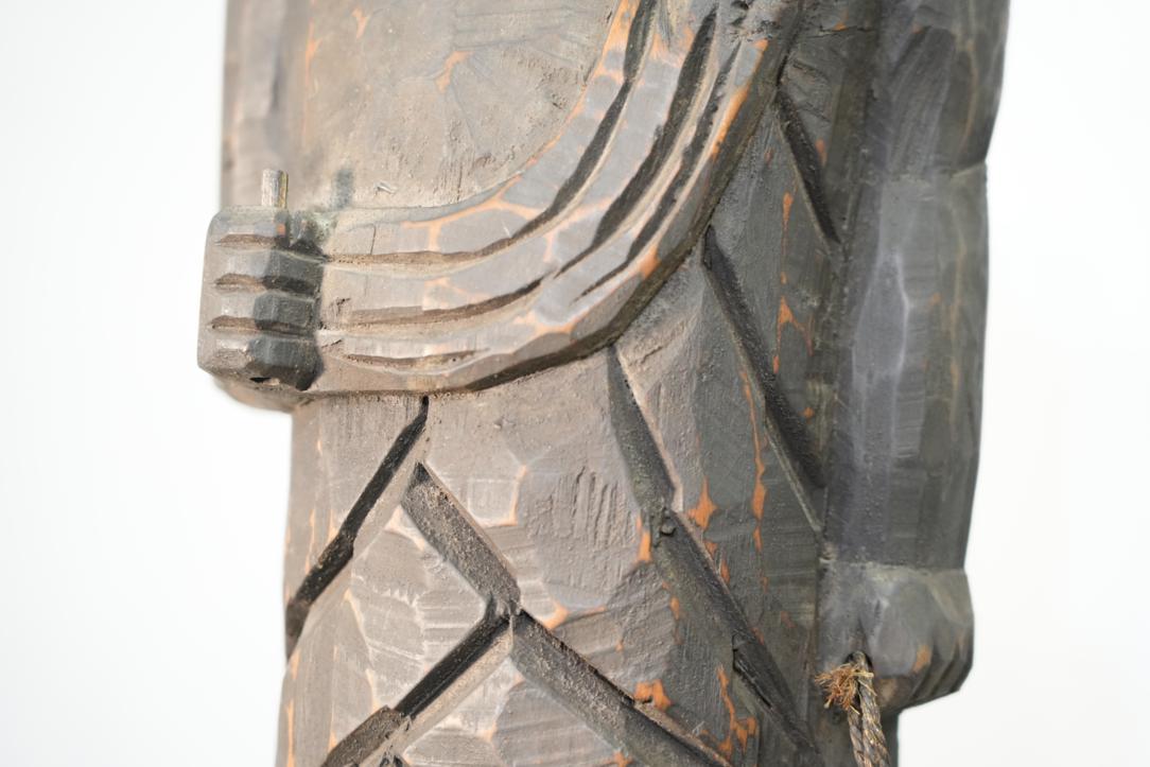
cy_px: 384
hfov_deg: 19.5
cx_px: 575
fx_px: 3354
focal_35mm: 105
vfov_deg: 13.0
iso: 4000
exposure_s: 1/125
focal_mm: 105
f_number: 4
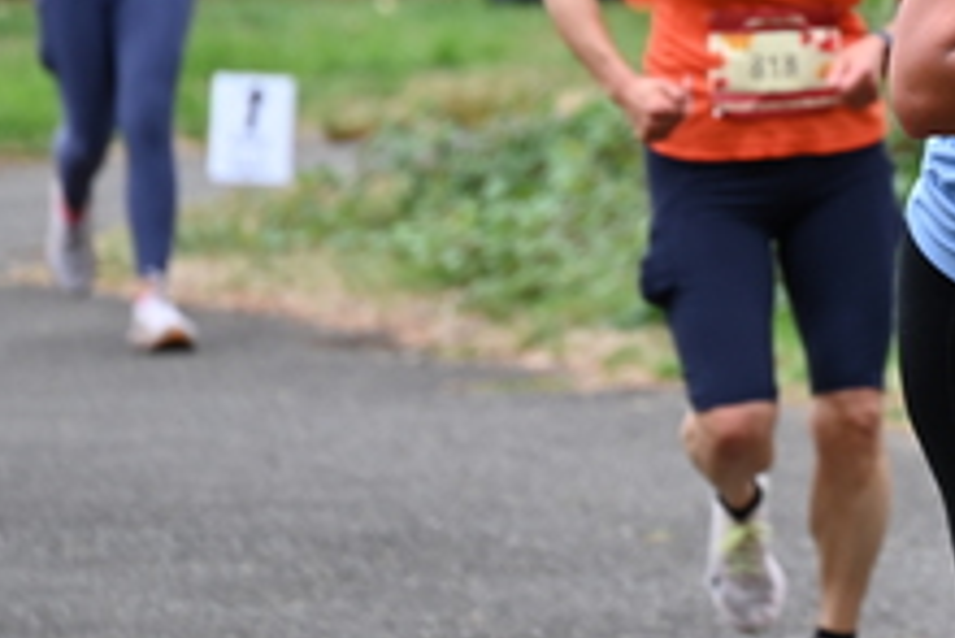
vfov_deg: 2.7
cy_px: -98
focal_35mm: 501
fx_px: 13299
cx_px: 1037
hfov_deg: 4.1
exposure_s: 1/320
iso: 400
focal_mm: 200
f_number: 6.3
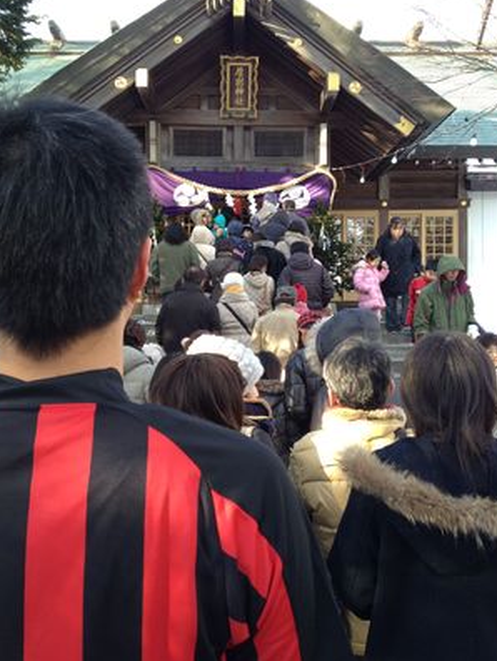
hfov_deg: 38.7
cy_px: 326
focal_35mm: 37
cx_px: 249
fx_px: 708
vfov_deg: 50.1
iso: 64
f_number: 2.4
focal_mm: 4.28
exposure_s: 1/120
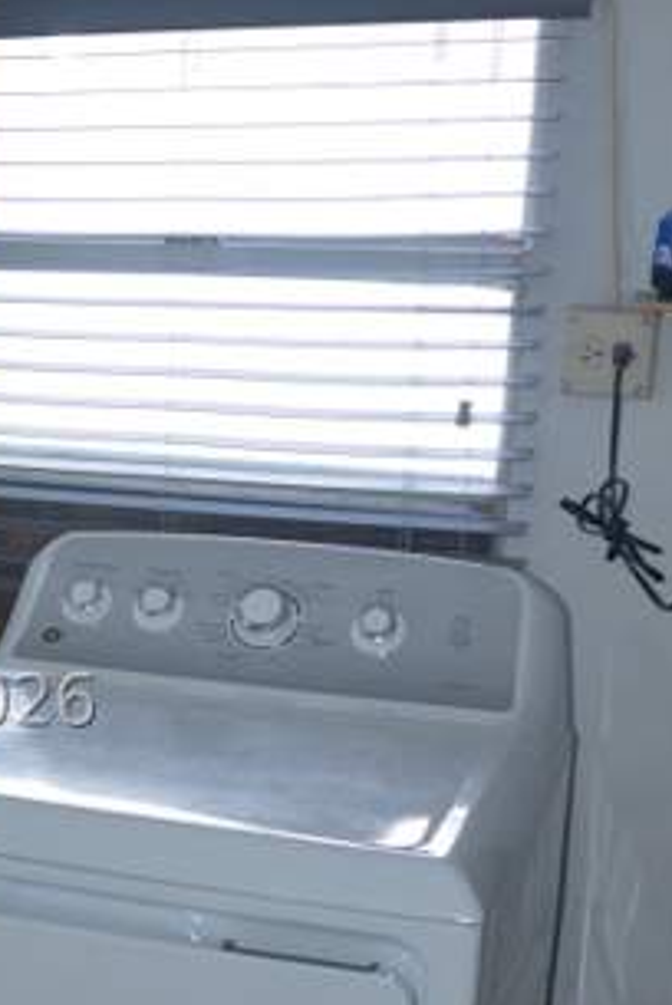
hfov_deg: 19.6
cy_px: 697
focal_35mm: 66
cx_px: -99
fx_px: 1844
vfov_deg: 30.2
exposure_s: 1/100
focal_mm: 28
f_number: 3.5
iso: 125
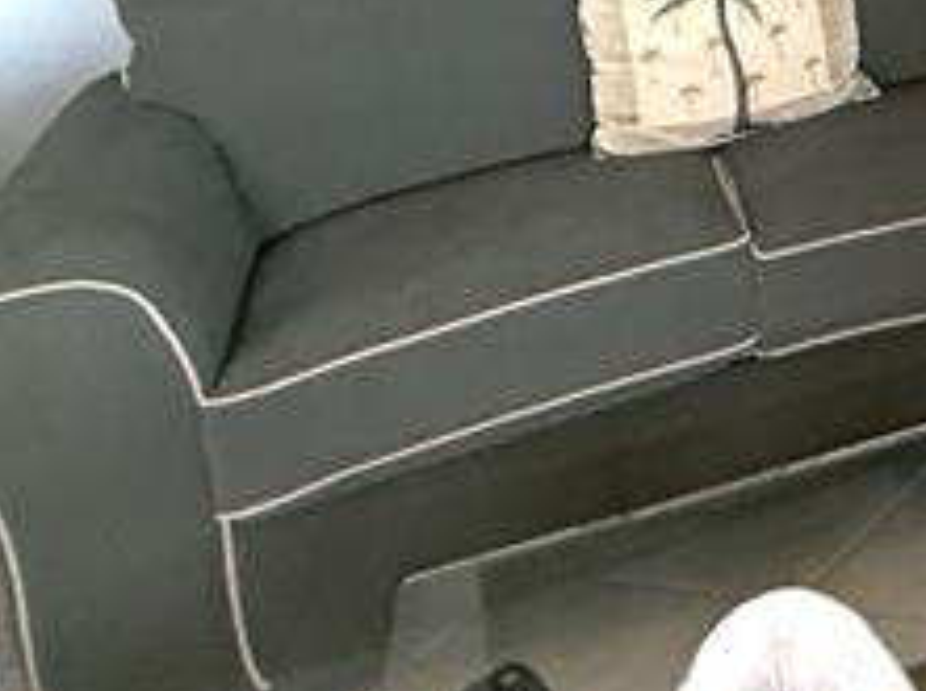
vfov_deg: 19.5
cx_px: 1672
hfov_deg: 20.7
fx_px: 1736
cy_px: -352
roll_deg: +1.2
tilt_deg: -5.6
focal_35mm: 65
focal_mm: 2.22
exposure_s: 1/60
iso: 400
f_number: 2.2
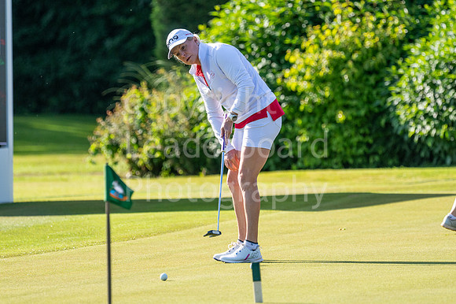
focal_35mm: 450
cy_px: 152
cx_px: 228
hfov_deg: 4.6
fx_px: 5697
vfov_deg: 3.1
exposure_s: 1/1000
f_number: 5
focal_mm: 300
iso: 200
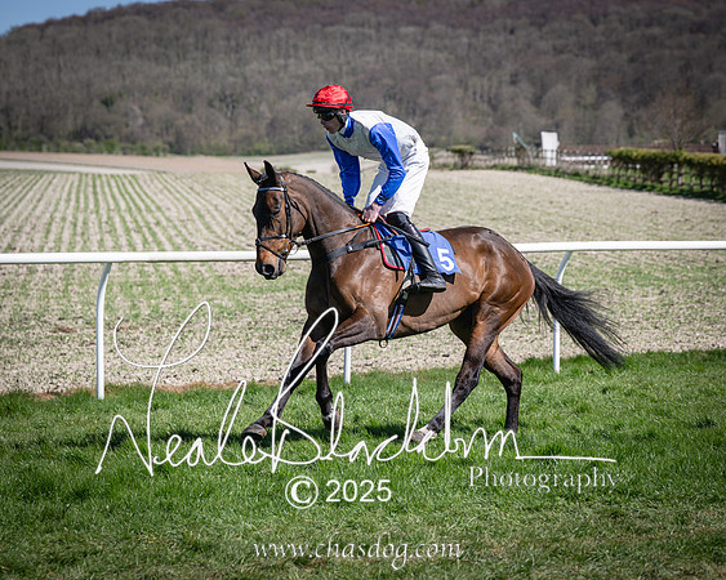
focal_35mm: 122
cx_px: 480
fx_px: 2625
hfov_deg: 15.7
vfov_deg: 12.6
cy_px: 290
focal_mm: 96
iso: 200
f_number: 4
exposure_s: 1/2000
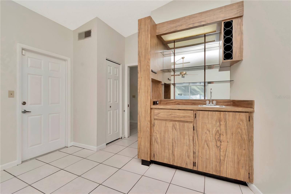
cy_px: 97
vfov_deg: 77.3
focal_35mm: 15
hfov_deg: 100.4
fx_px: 121
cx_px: 146
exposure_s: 1/200
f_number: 10
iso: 500
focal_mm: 10
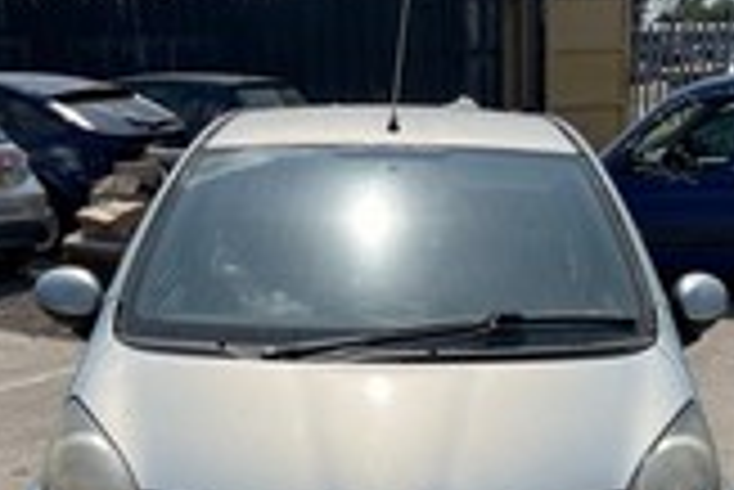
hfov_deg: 34.3
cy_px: 494
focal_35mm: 58
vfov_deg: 22.5
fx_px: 1184
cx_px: 464
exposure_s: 1/6135
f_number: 1.6
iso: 32
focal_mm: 4.2
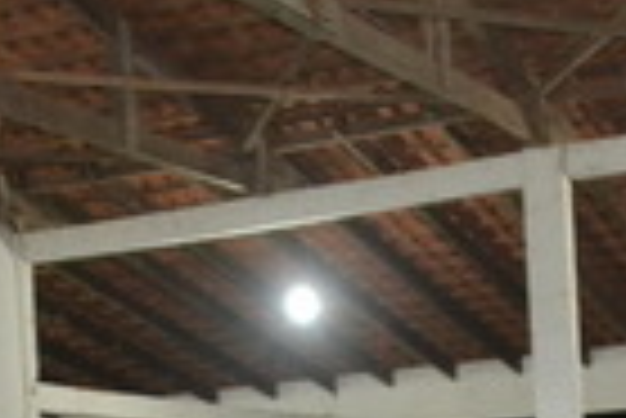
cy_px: 629
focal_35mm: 107
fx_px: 1863
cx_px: 412
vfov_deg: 12.2
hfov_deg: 19.0
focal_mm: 20
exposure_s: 1/60
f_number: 3.5
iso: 3200
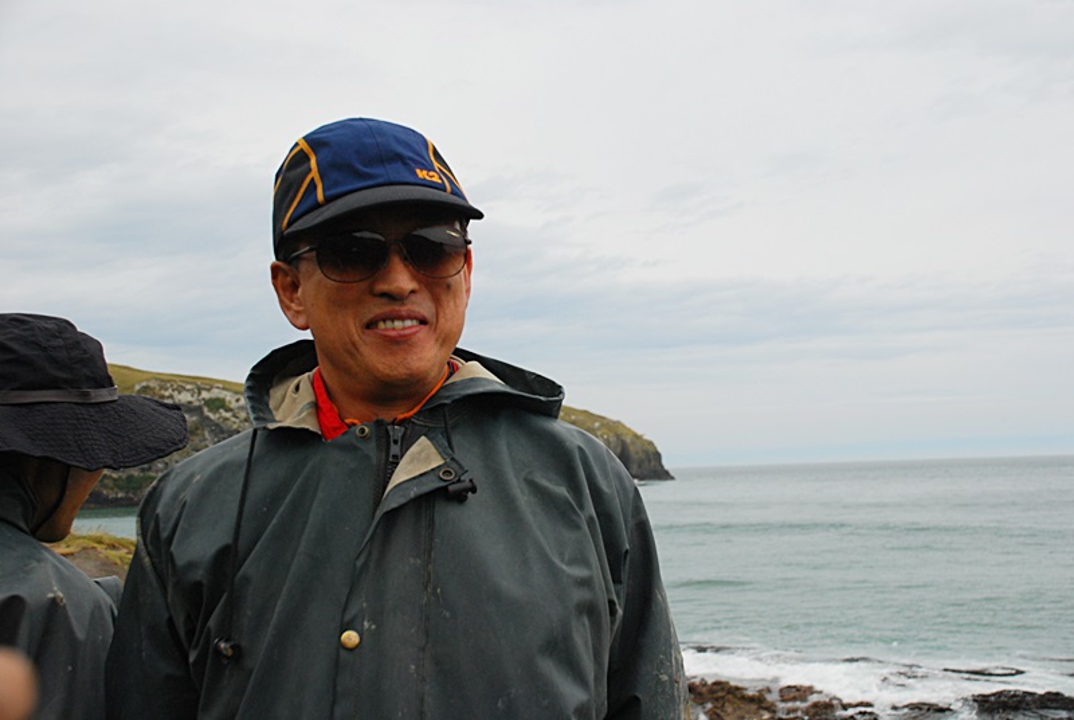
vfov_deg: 29.0
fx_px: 1389
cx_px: 537
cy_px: 360
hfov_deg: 42.3
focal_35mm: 46
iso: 400
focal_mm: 31
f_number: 6.3
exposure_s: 1/500
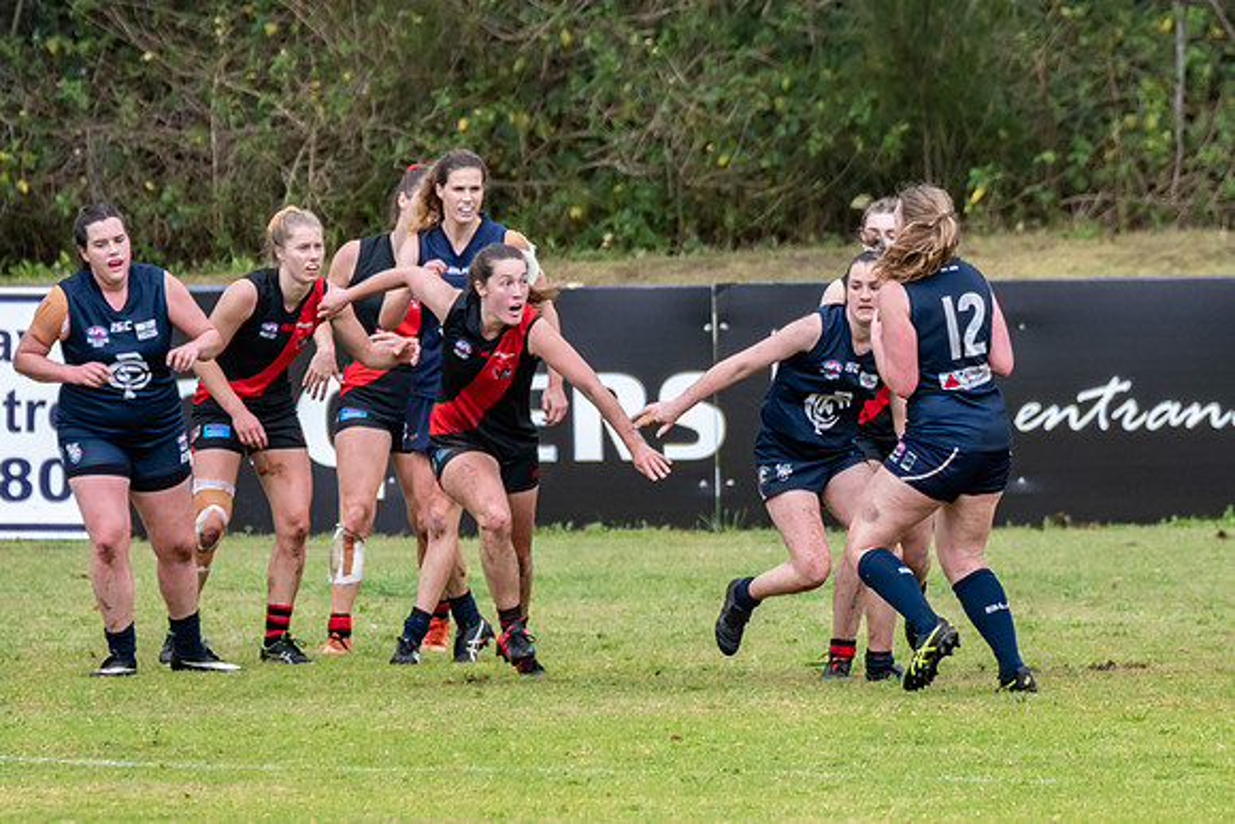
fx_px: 32622
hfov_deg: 2.2
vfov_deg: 1.4
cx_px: 850
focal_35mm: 951
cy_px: 453
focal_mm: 460
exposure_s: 1/1250
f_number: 7.1
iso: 1250
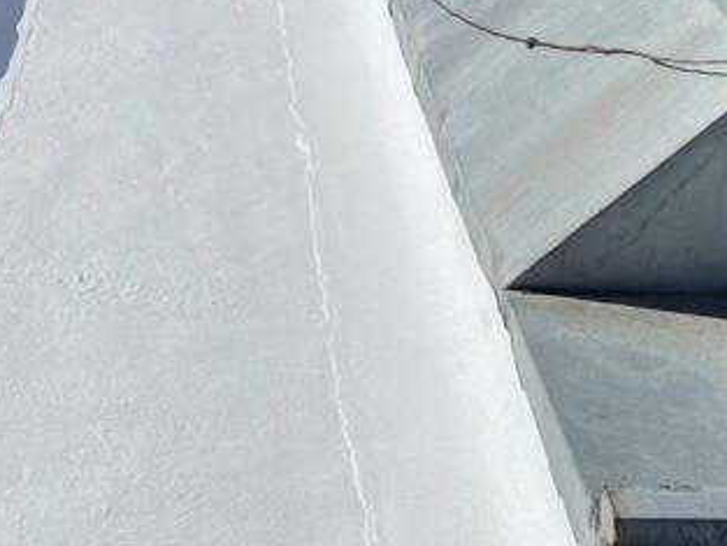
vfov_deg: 17.2
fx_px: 1786
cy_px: 100
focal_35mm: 85
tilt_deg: -20.4
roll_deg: +0.0
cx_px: 137
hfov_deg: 22.7
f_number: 1.6
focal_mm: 4.2
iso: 32
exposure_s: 1/10753
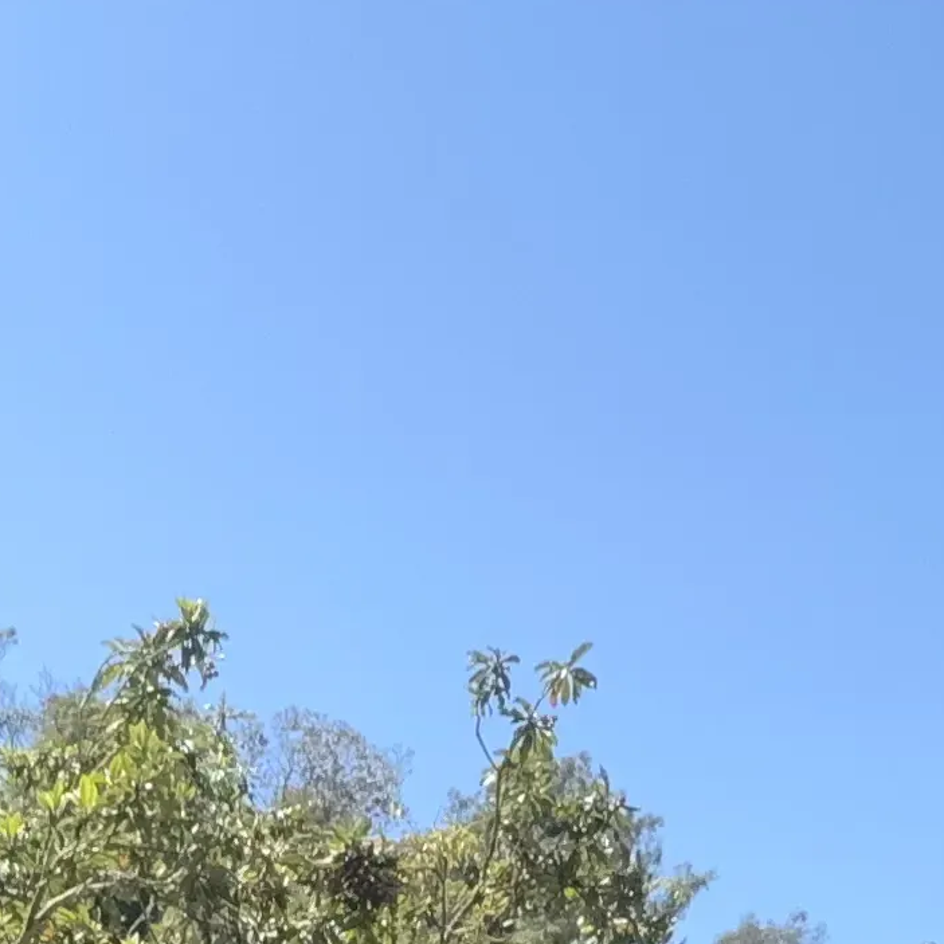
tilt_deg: +9.3
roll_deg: +0.4
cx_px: -26
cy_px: 1477
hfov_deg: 23.2
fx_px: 2191
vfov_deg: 20.3
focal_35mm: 71
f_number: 2.2
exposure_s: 1/549
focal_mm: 2.22
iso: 50
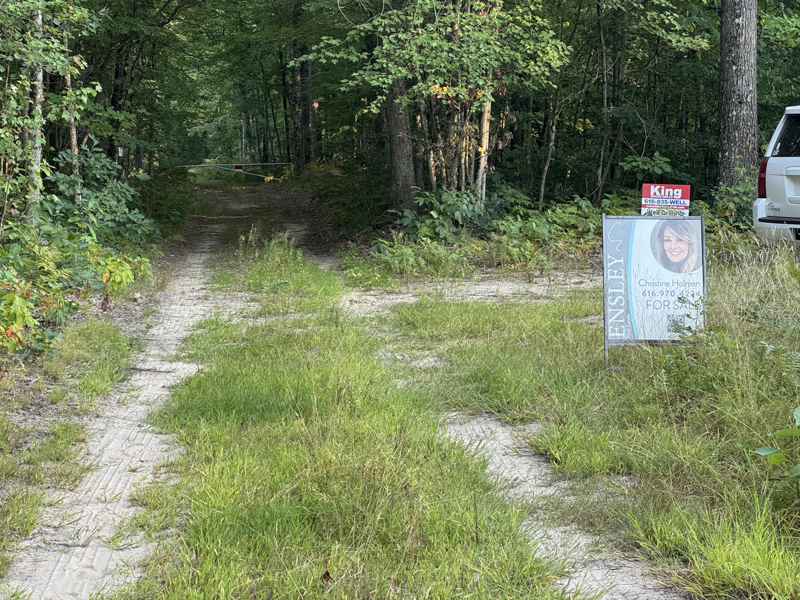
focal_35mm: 77
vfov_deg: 19.1
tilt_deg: -3.7
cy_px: 300
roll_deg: +1.1
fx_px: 1780
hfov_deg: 25.3
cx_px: 400
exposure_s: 1/99
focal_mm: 9
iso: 100
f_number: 2.8
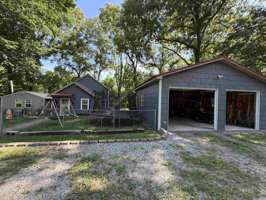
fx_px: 108
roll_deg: -1.0
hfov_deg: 102.1
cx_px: 133
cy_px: 100
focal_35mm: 14
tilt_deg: -0.5
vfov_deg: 85.7
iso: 50
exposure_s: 1/134
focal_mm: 2.22
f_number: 2.2
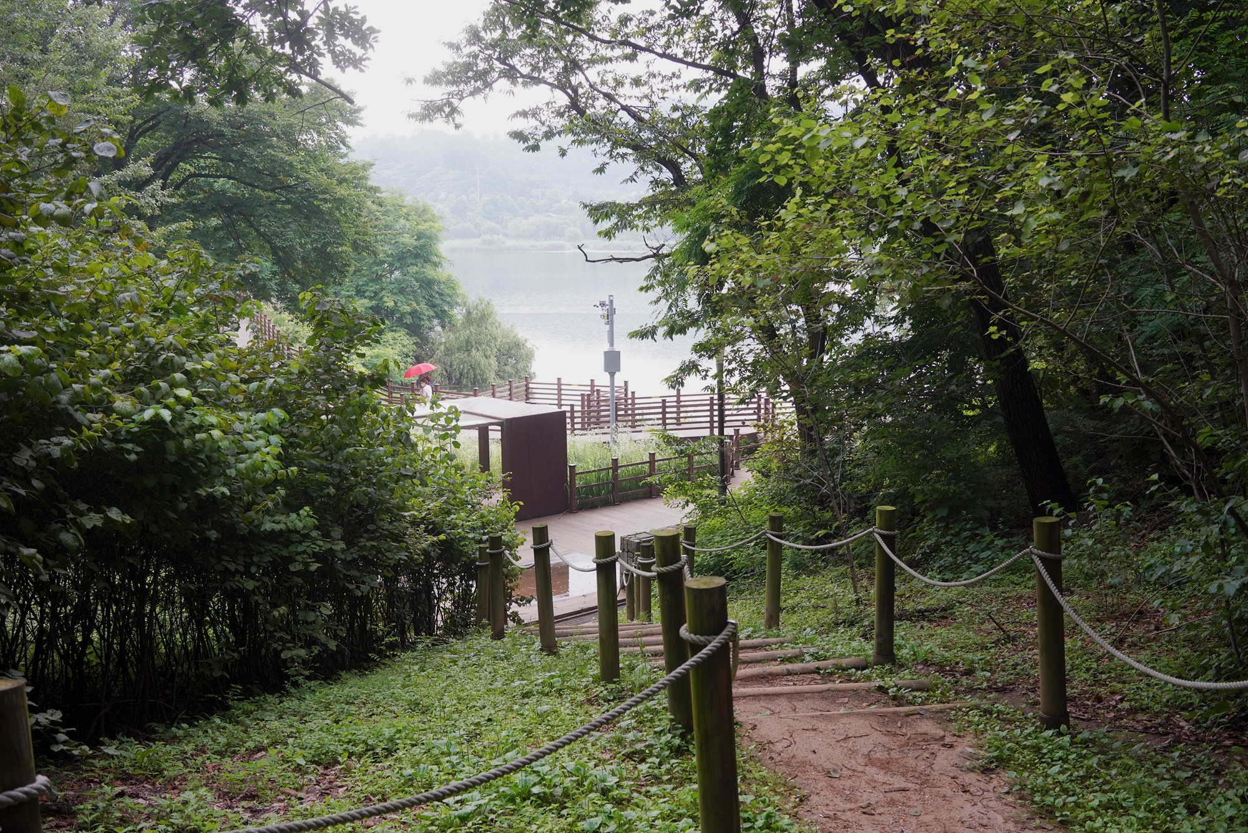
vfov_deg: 37.9
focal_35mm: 35
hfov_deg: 54.4
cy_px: 416
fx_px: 1213
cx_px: 624
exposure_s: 1/100
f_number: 6.3
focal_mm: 35
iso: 400
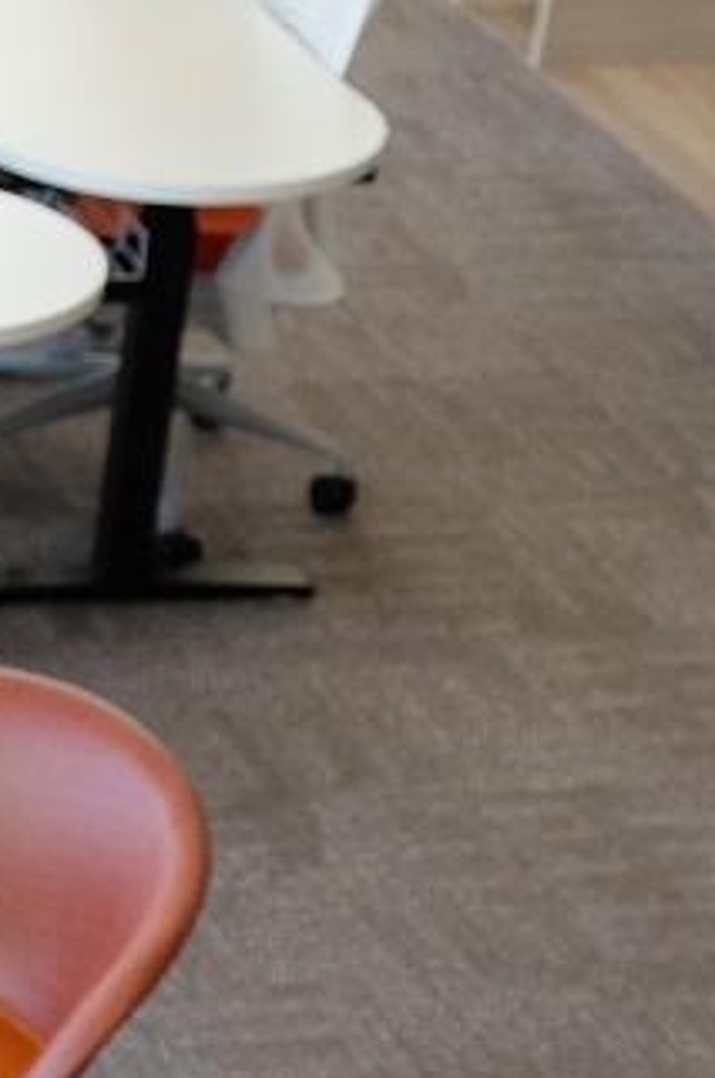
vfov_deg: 12.4
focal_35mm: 150
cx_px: -574
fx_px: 4483
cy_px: 1985
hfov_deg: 8.7
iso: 400
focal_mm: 21.4
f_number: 3.6
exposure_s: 1/140
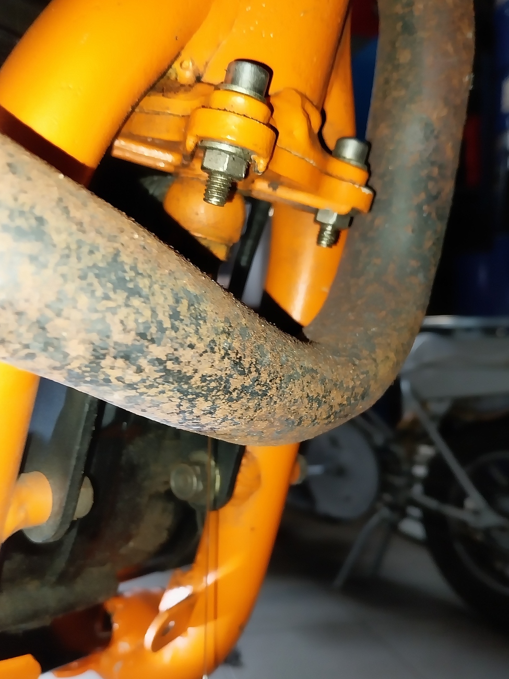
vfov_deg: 59.9
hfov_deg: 46.8
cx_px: 249
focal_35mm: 30
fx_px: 588
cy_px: 372
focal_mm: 4
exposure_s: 1/50
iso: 80
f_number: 1.8
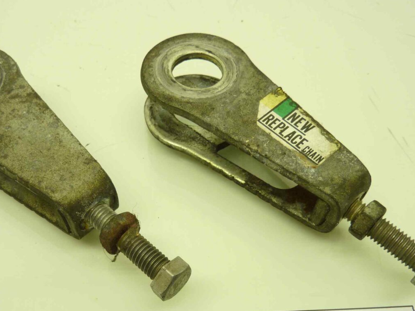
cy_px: 223
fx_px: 443
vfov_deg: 37.9
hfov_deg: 50.1
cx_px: 186
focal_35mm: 37
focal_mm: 4.1
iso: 80
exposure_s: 1/25
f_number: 3.3
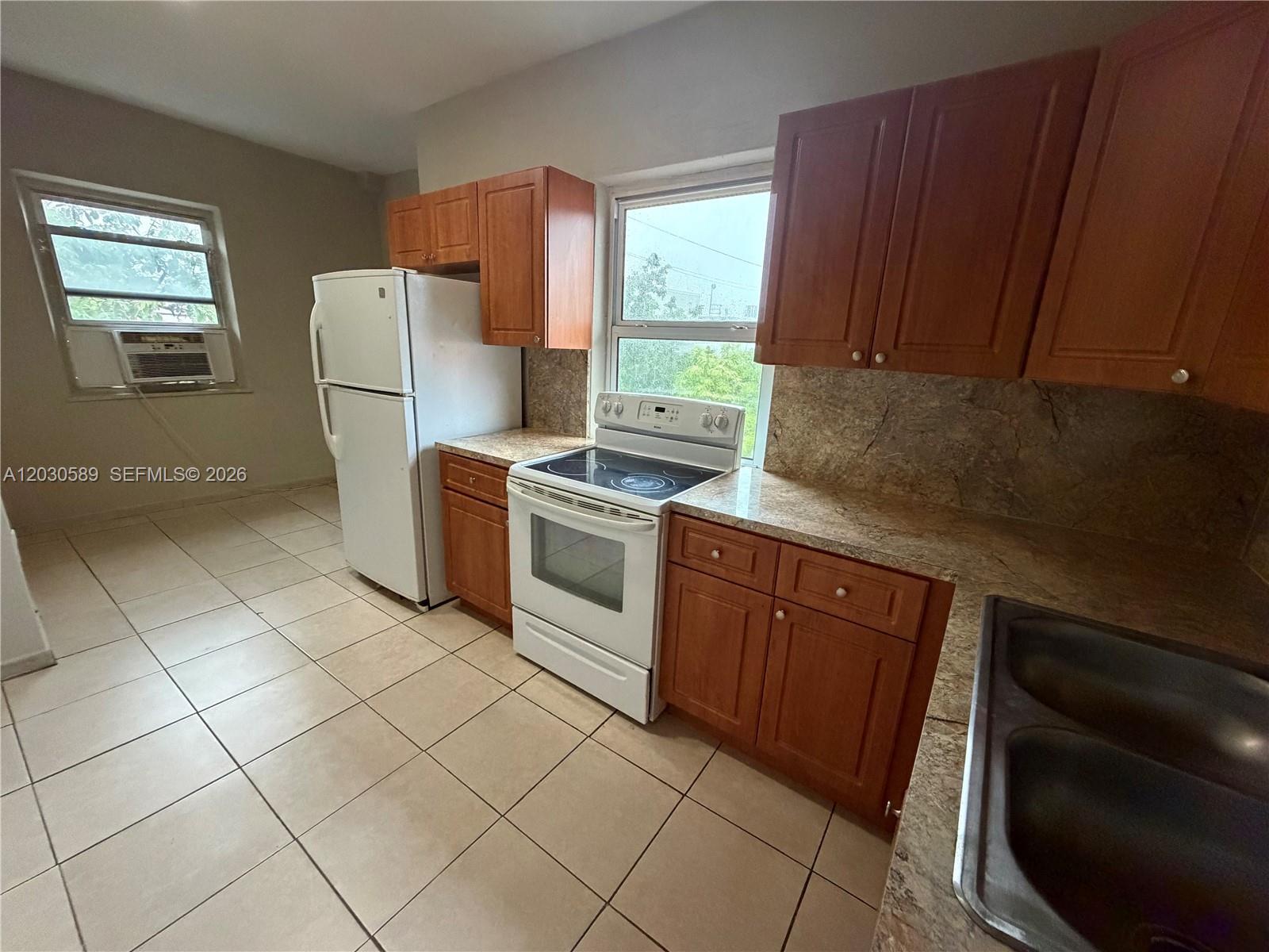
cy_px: 476
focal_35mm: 14
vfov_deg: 85.7
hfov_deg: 102.1
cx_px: 634
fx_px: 513
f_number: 2.2
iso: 800
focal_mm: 2.22
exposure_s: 1/60
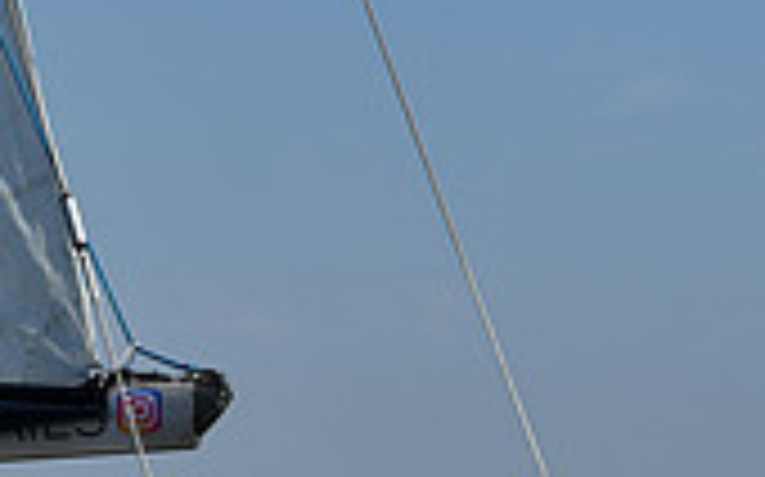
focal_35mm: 511
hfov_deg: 4.1
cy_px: 844
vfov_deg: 2.6
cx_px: -495
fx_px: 10647
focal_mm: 98
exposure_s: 1/640
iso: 100
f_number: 9
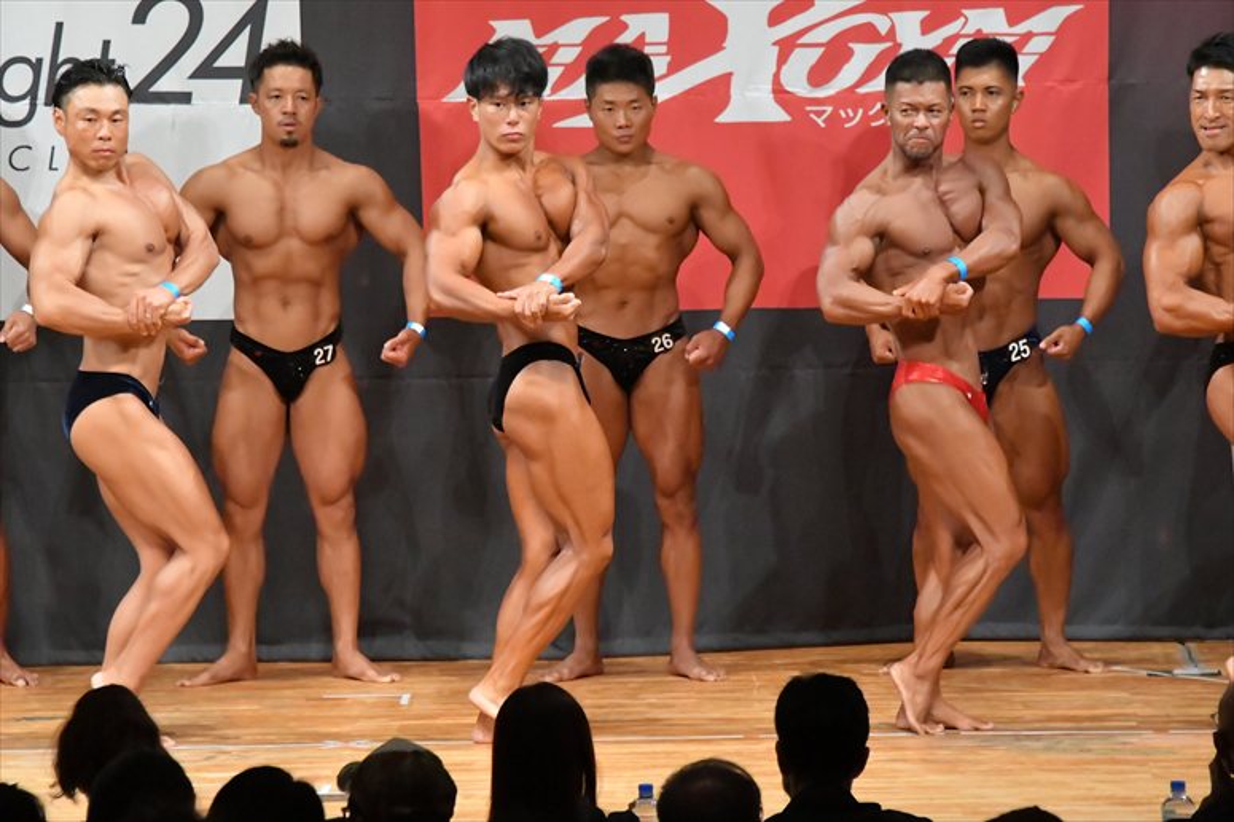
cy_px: 411
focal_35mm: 270
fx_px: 9251
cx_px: 617
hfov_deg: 7.6
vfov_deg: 5.1
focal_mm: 180
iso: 12800
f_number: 5.6
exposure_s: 1/400
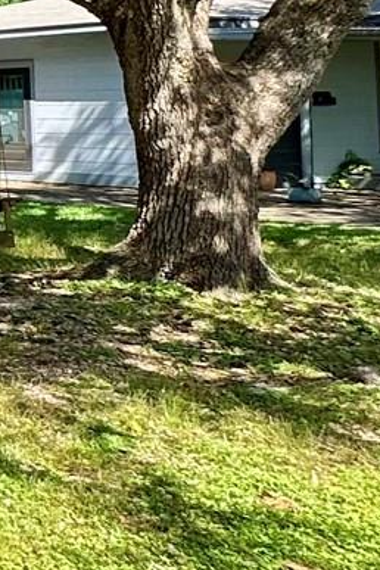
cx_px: -862
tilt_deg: +1.5
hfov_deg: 10.3
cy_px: 82
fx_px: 1219
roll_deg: +0.2
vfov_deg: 25.7
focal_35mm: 77
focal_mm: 2.22
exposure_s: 1/155
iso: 40
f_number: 2.2
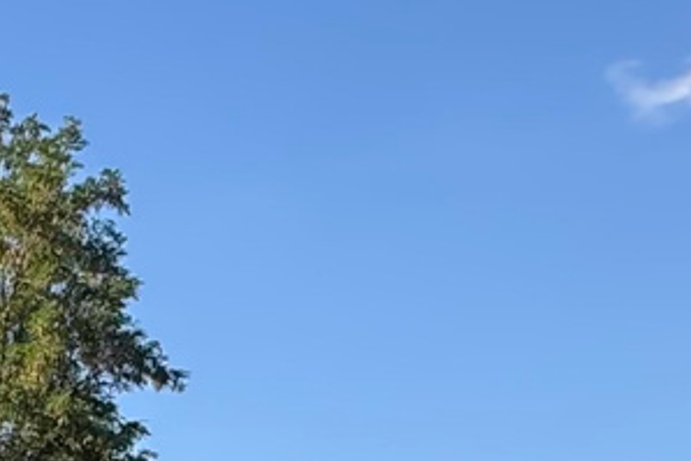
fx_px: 1920
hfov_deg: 18.5
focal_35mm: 100
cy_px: 1191
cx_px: -281
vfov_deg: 11.0
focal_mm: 2.22
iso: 40
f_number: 2.2
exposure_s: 1/257
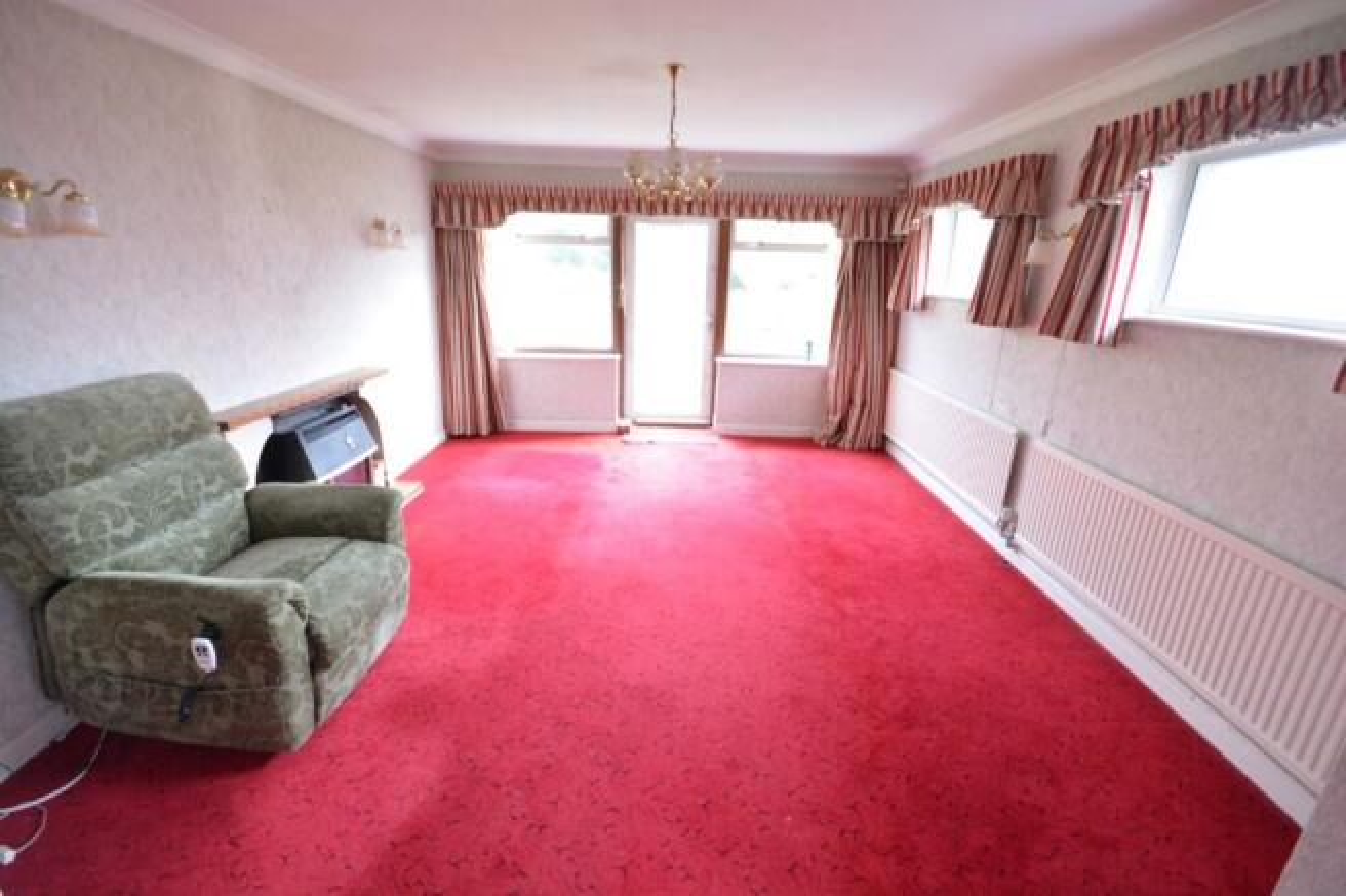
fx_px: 561
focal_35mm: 15
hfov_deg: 100.4
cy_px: 448
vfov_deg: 77.3
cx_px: 673
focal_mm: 10
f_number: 8
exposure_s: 1/3
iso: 400
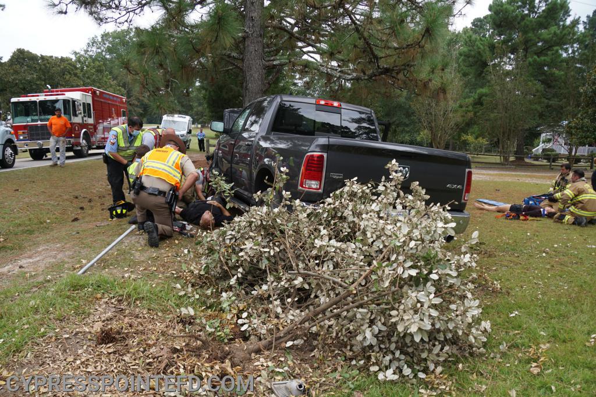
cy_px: 198
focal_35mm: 27
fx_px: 447
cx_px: 298
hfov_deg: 67.4
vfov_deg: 47.9
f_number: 4
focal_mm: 18
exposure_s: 1/160
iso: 100
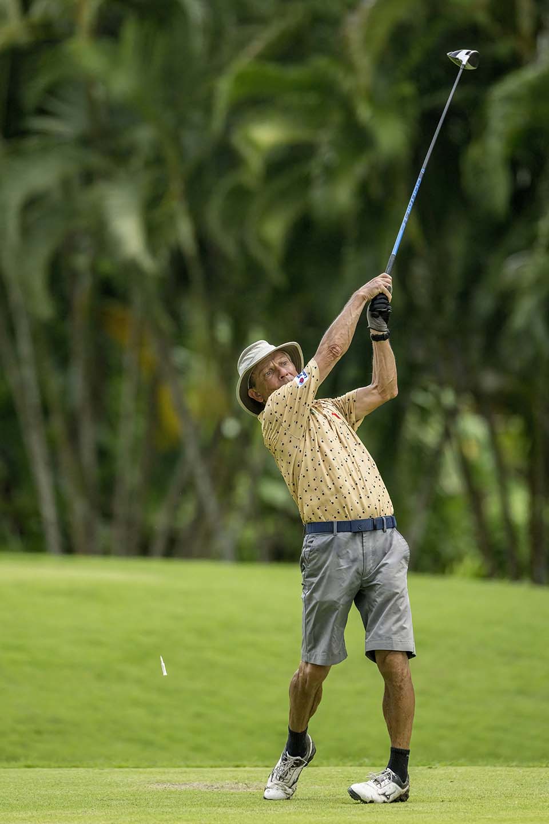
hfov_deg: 3.4
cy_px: 412
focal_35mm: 400
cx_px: 274
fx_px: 9149
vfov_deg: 5.2
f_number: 3.5
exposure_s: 1/5000
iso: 6400
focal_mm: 400
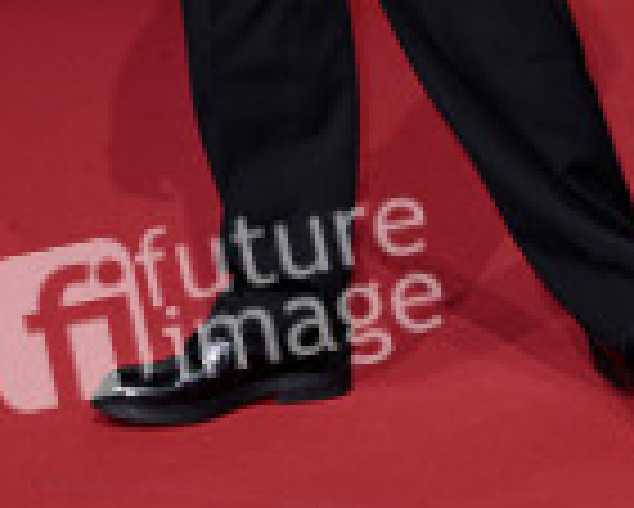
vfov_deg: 7.3
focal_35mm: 208
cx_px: 342
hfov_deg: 9.3
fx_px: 3906
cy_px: -369
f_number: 5.6
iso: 500
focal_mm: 78
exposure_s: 1/250
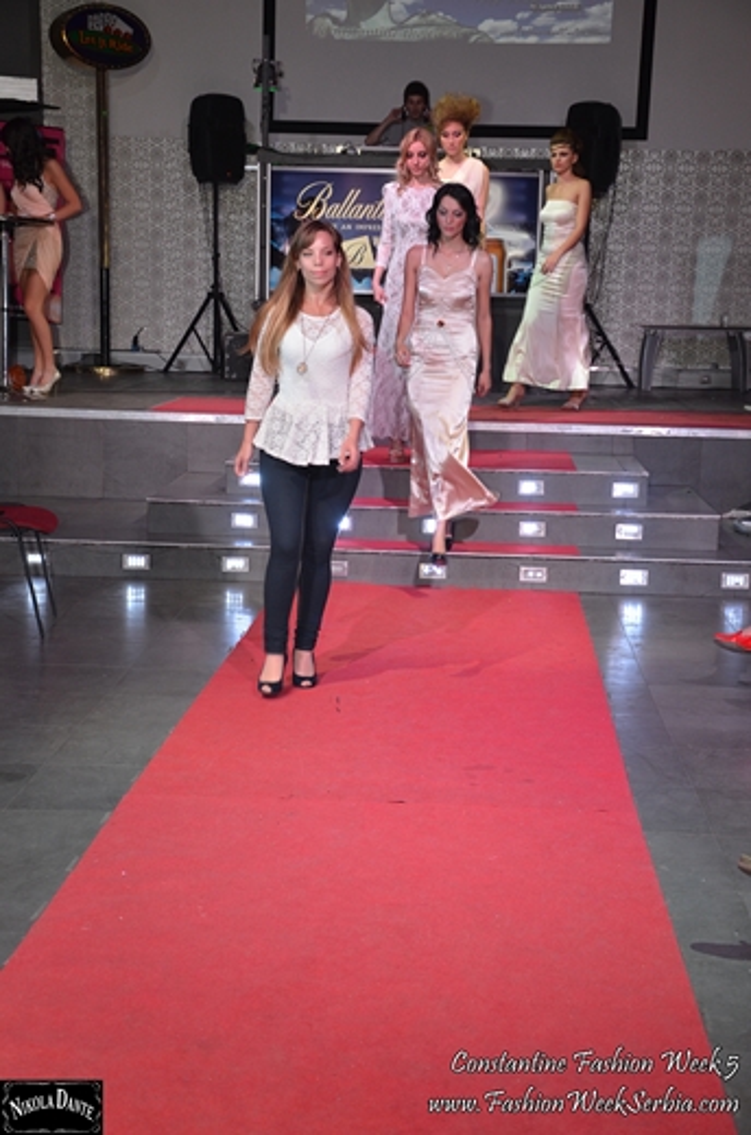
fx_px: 1887
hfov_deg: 22.5
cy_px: 568
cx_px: 376
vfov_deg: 33.5
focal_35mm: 60
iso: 640
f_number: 4.5
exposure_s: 1/60
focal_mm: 40
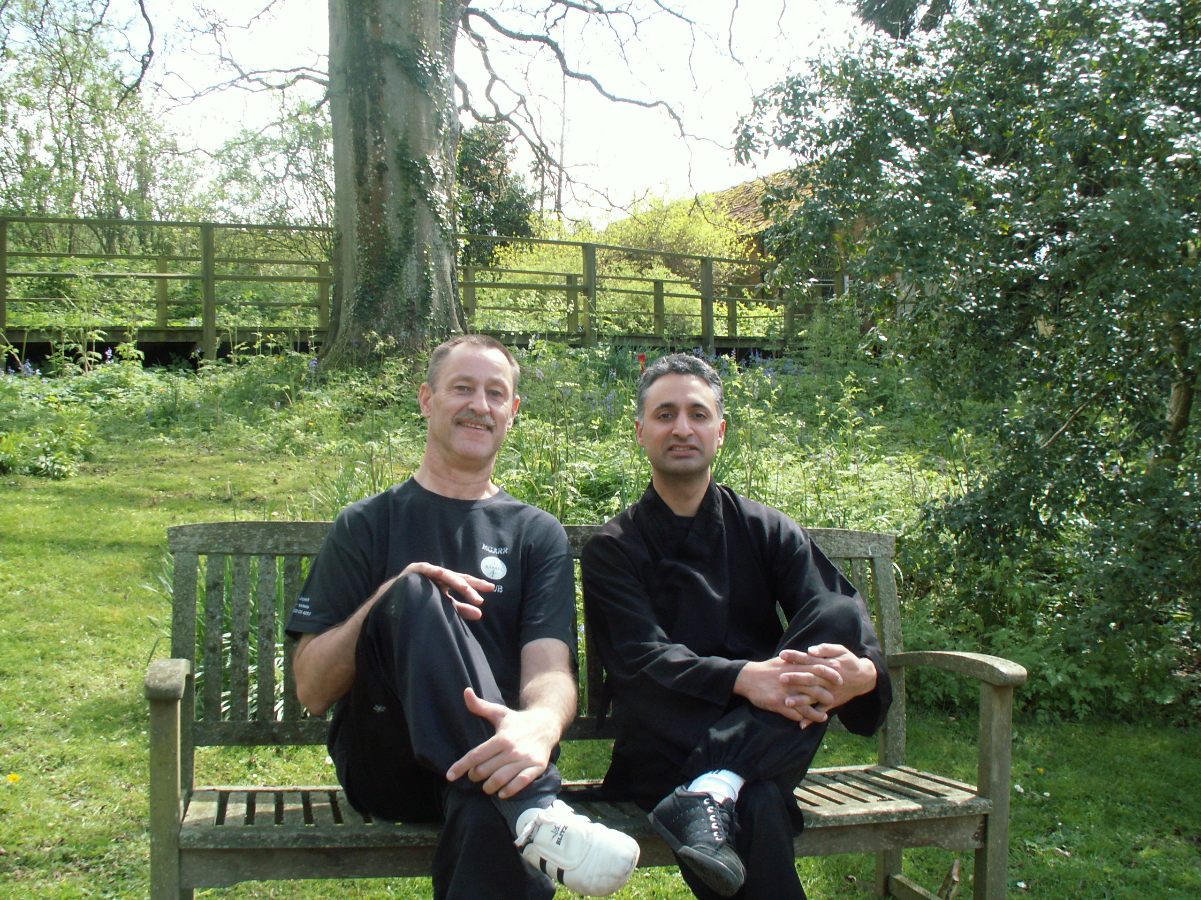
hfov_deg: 52.6
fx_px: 1214
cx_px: 600
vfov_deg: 40.7
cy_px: 450
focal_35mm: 35
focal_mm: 5.86
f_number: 4.5
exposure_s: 1/100
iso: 50
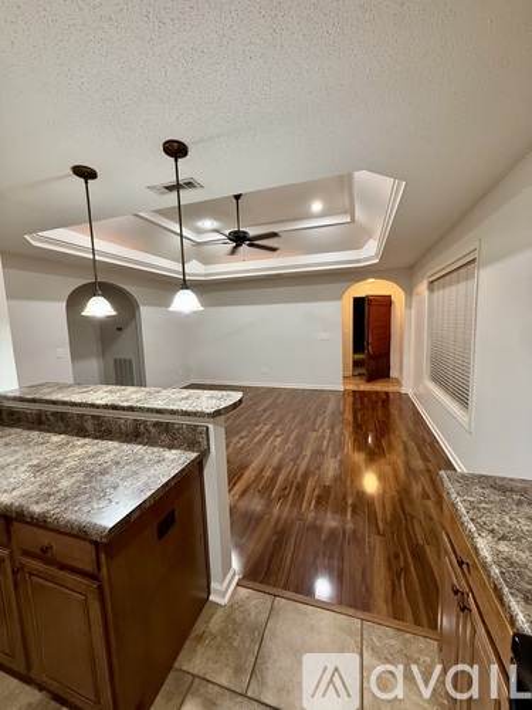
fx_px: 287
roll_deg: +1.3
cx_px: 266
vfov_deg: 102.1
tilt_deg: -5.0
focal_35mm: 14
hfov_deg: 85.7
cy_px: 355
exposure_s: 1/60
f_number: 2.2
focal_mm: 2.22
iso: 400
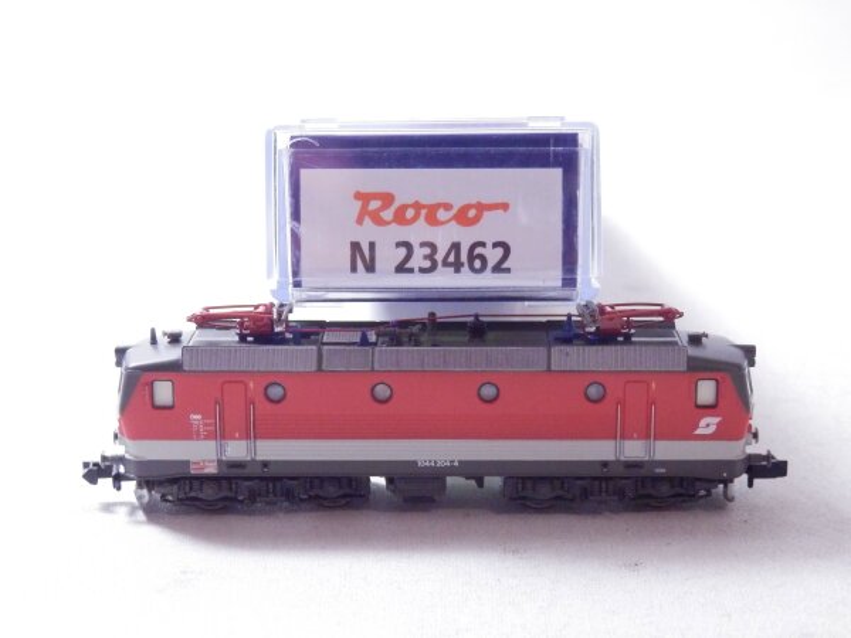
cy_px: 319
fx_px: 1623
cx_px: 426
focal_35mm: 66
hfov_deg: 29.4
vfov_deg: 22.3
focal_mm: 11.9
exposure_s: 1/160
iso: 1250
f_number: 4.4
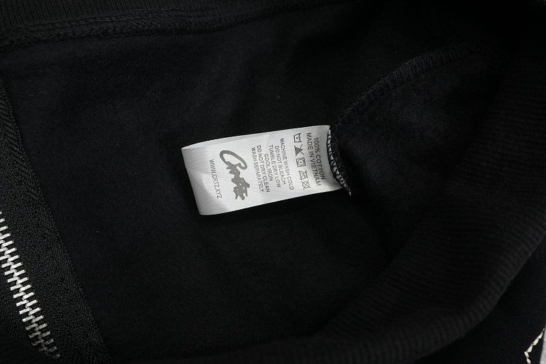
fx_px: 569
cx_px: 273
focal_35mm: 38
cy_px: 182
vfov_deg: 35.5
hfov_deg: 51.3
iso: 1000
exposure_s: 1/160
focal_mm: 25
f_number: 8
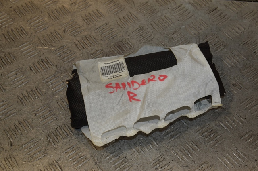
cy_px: 86
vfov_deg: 22.6
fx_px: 430
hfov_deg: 33.4
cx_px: 129
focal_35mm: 60
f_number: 8
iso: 800
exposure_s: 1/200
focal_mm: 40
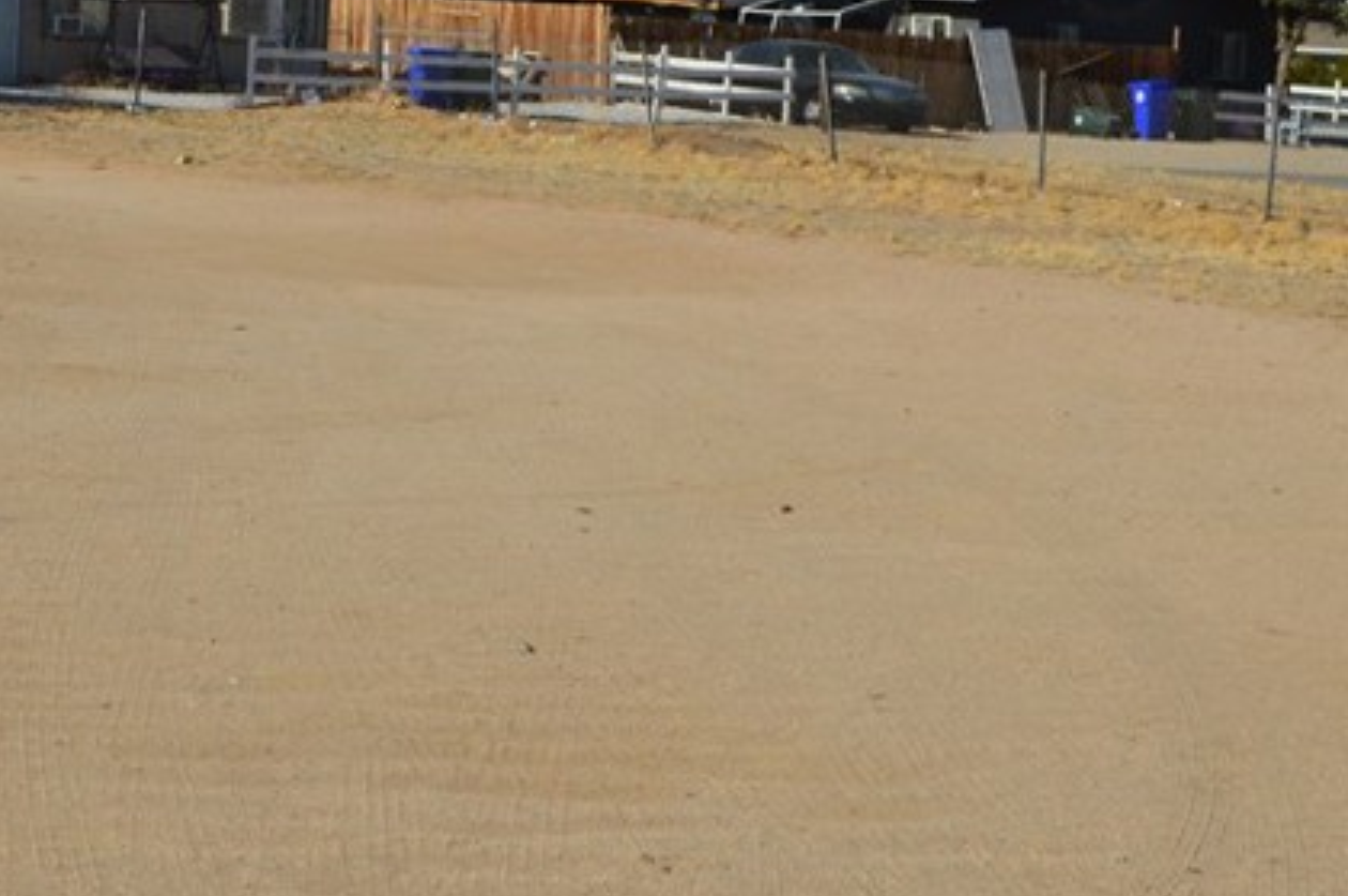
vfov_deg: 11.7
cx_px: 584
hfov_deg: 17.5
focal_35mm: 117
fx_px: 4376
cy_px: 267
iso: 180
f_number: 11
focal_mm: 32
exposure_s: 1/500
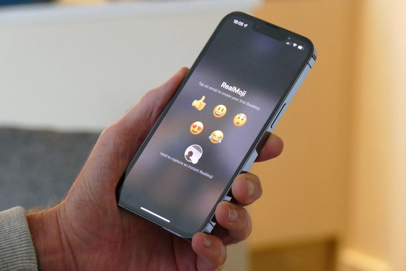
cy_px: 136
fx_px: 1737
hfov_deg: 13.3
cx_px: 203
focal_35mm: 154
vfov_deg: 8.9
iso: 1600
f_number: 4
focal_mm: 56.08
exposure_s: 1/30
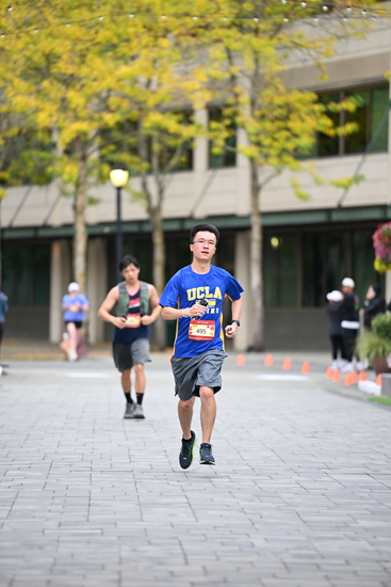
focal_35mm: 200
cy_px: 294
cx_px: 196
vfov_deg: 10.3
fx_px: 3256
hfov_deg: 6.9
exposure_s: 1/1250
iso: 640
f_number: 2.8
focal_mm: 200
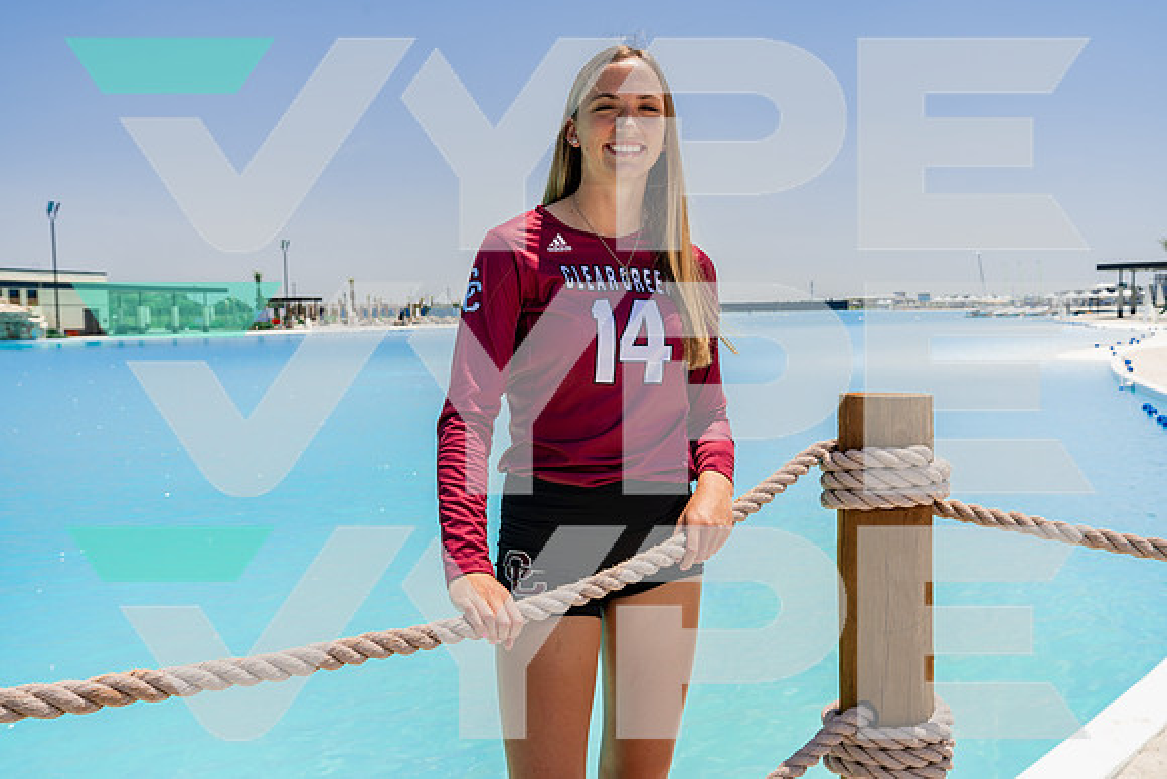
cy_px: 390
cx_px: 584
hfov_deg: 50.7
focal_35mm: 38
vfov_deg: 35.1
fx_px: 1232
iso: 100
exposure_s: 1/160
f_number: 9
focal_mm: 38
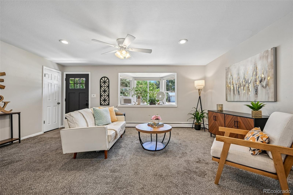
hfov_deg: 104.3
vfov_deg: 81.2
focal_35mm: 14
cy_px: 98
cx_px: 146
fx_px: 114
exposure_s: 1/15
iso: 220
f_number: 9
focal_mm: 14
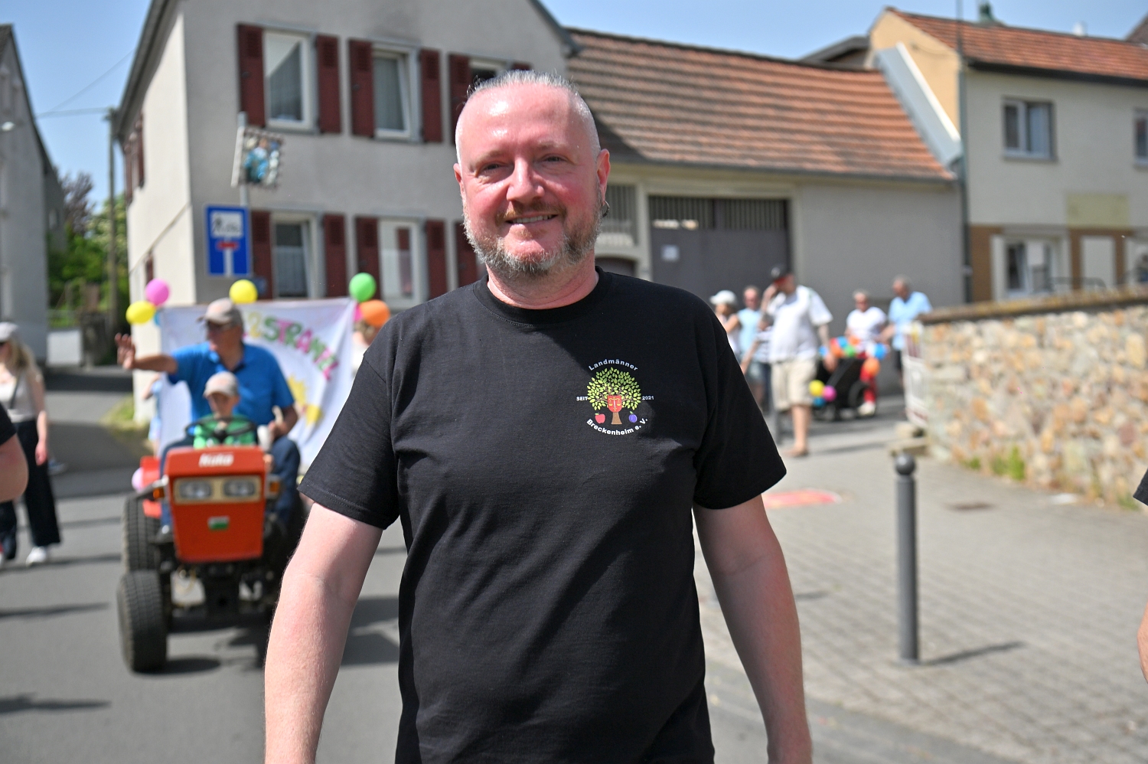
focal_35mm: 50
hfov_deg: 39.6
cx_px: 574
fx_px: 1593
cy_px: 382
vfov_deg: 27.0
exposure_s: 1/5000
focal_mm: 50
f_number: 5.6
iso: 320
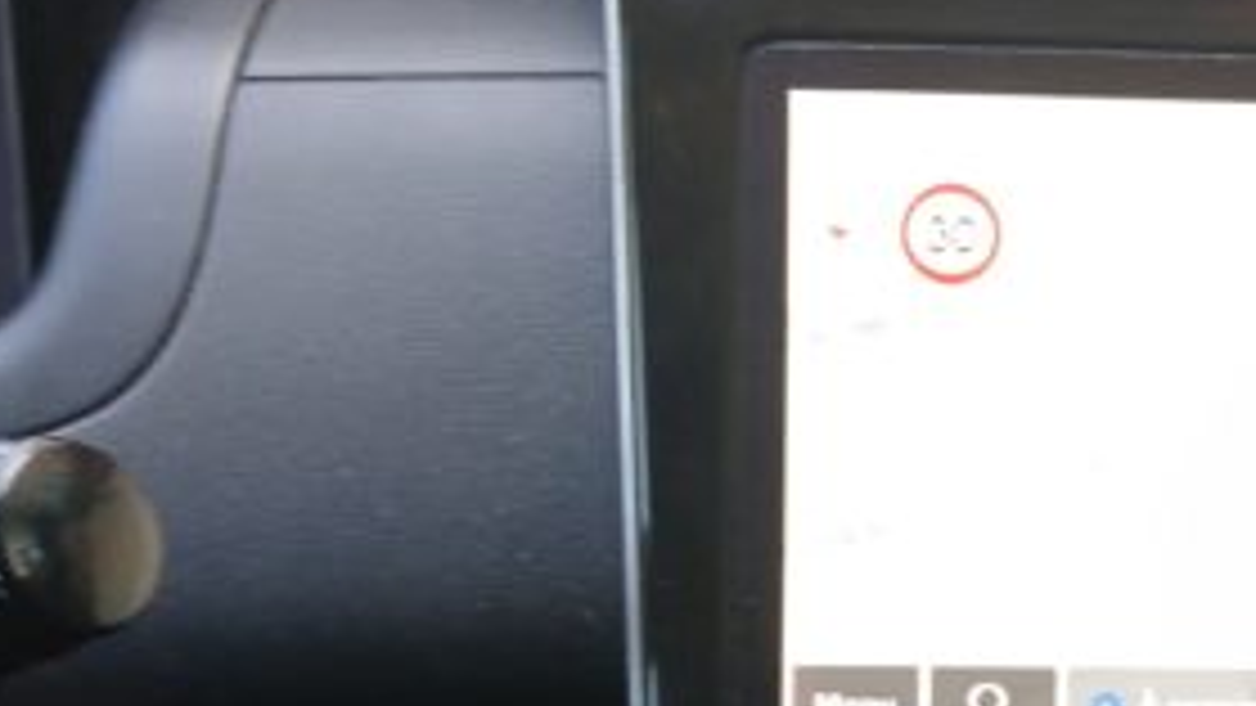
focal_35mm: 78
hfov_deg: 24.3
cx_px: 1558
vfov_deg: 15.3
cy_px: 616
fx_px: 2598
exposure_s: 1/50
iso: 160
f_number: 1.8
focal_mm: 3.98
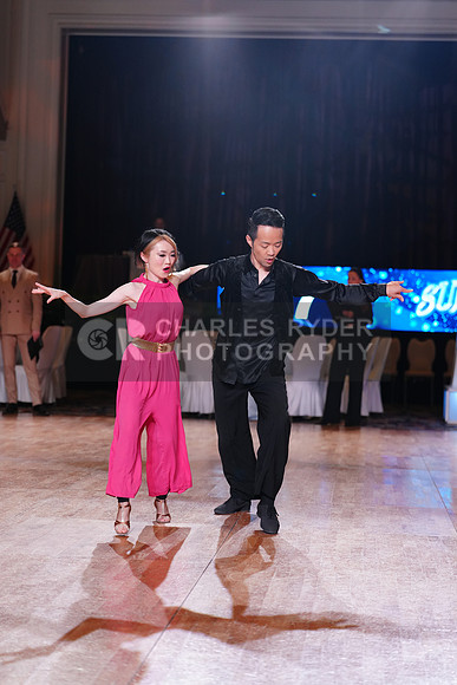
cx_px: 228
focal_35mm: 70
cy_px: 342
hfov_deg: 19.5
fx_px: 1332
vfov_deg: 28.8
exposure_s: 1/400
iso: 1000
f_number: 2.8
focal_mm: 70
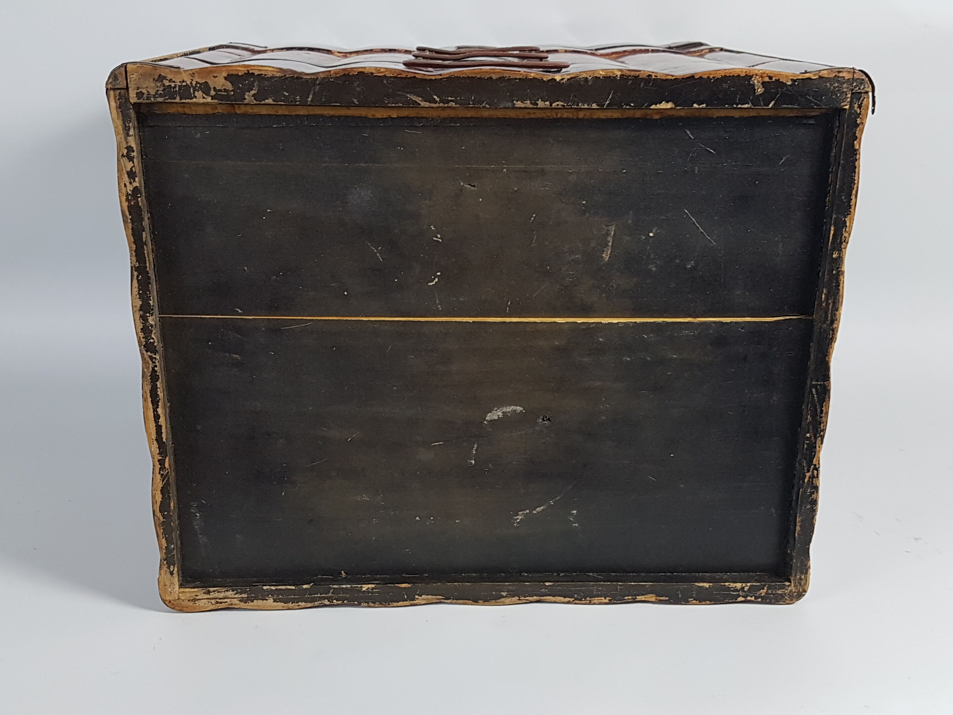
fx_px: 716
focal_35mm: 26
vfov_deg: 53.1
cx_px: 476
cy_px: 358
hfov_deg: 67.3
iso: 80
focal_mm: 4.2
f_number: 1.7
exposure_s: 1/50
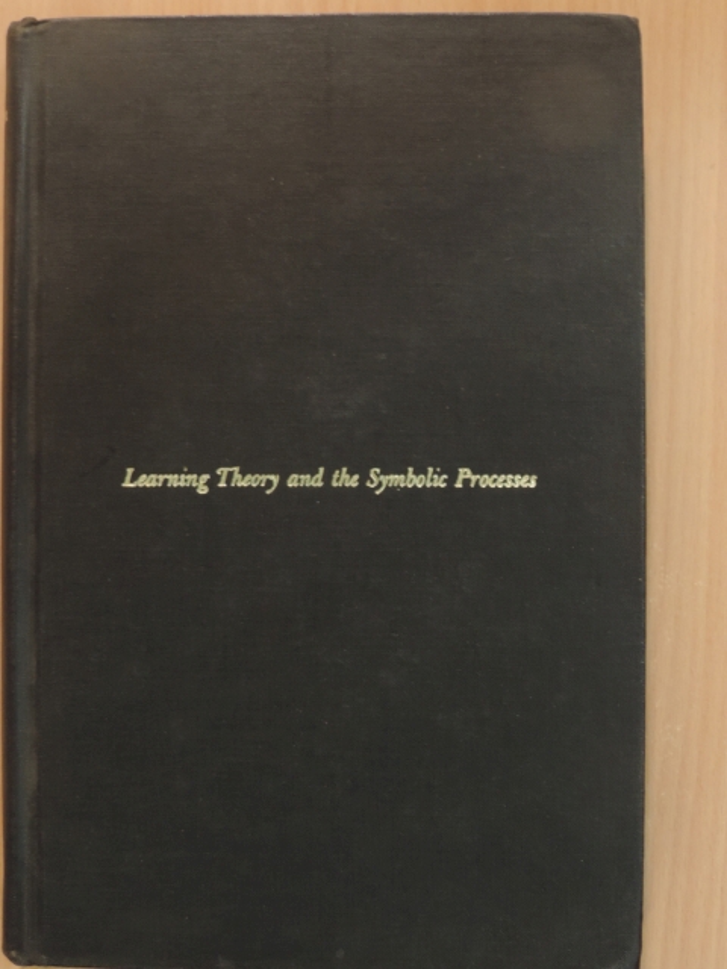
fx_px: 1400
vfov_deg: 38.2
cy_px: 484
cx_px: 364
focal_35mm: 50
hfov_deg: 29.1
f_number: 3.6
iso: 400
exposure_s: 1/20
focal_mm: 8.9
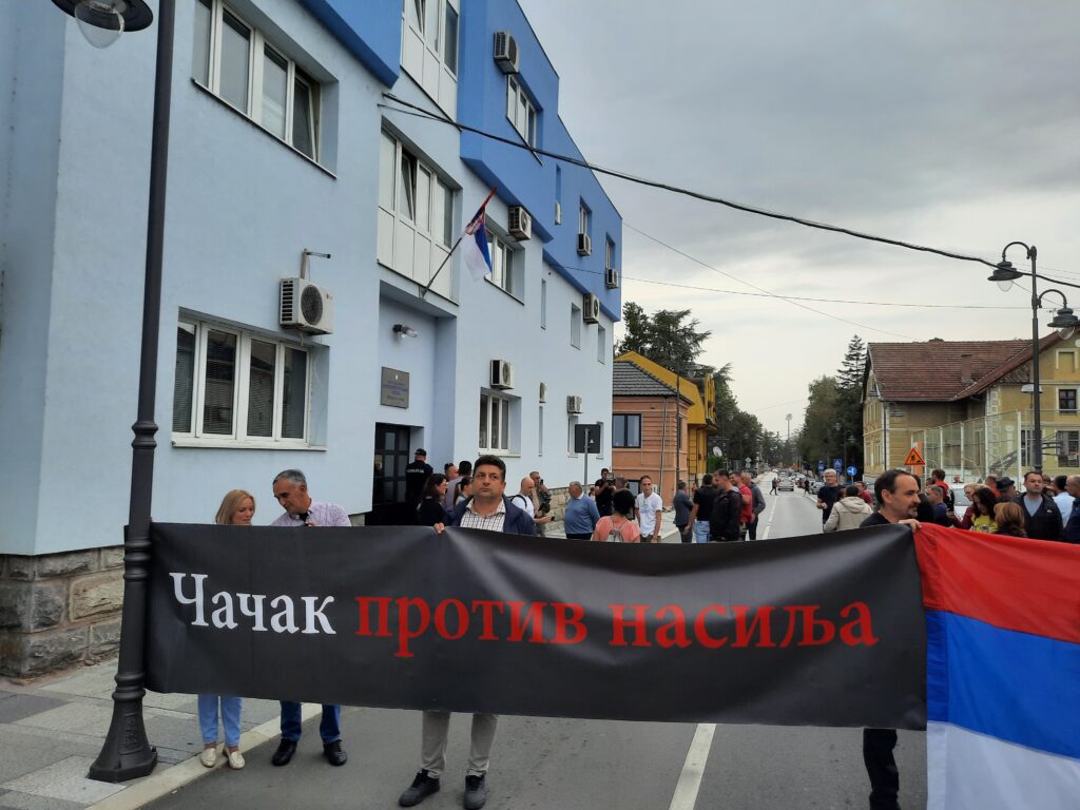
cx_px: 540
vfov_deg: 54.9
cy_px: 405
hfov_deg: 69.4
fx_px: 780
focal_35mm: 25
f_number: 2
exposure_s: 1/107
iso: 32
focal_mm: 4.6
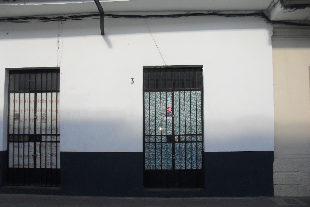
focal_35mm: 37
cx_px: 157
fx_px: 319
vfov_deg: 36.0
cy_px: 110
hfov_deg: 51.9
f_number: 3.2
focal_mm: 6.3
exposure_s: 1/500
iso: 100
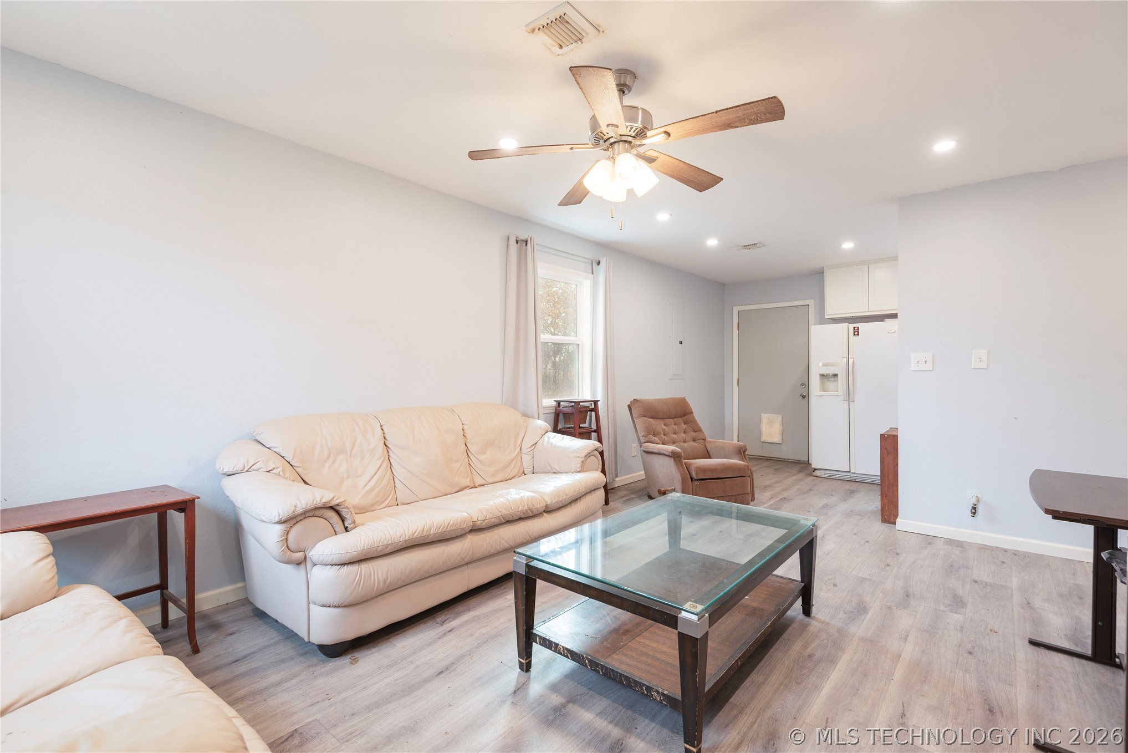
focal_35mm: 16
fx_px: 501
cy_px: 376
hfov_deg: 96.7
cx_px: 564
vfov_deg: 73.8
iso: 100
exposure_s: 1/3
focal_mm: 16
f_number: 7.1
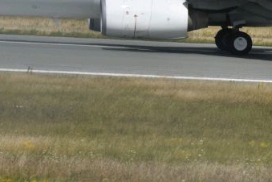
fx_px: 4280
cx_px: 235
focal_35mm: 567
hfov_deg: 3.6
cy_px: -28
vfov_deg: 2.4
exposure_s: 1/8000
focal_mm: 125
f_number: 5.6
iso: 500
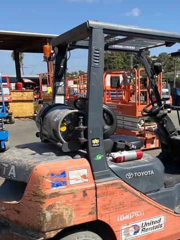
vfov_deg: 43.3
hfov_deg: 32.9
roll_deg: +1.8
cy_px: 156
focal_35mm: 43
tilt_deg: -8.0
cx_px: 138
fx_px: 298
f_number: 1.8
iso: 32
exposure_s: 1/1675
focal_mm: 3.99
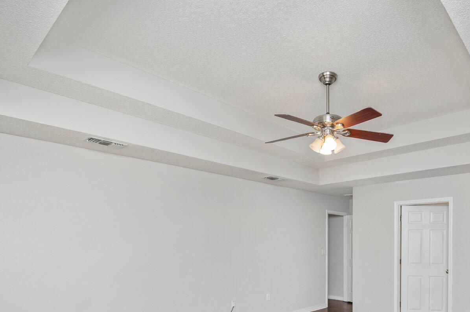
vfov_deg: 50.8
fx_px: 313
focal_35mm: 24
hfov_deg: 72.3
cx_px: 299
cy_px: 235
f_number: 7.1
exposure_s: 1/60
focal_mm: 14
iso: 500
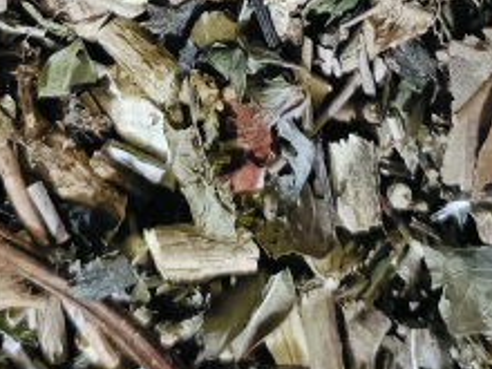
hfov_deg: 21.5
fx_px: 1293
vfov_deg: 14.8
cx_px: 195
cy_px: -228
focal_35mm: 91
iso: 10090
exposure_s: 1/50
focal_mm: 4.7
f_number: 1.7
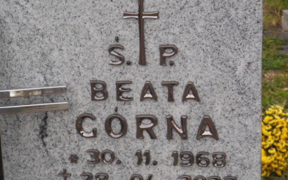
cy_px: 107
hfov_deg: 17.5
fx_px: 934
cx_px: 143
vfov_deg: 11.0
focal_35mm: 119
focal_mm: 19.7
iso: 125
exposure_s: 1/60
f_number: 4.8
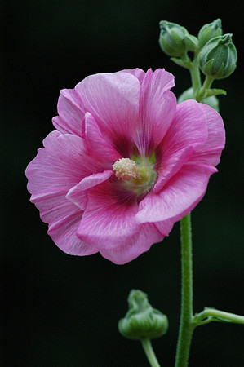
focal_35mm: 285
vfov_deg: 7.2
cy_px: 184
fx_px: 2904
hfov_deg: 4.8
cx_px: 122
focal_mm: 190
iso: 1400
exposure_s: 1/3000
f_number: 5.6
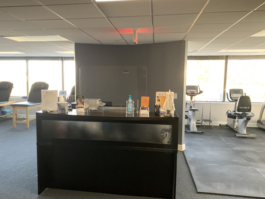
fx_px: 230
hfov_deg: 59.8
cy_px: 108
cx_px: 117
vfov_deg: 46.8
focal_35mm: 30
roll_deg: +0.1
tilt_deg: -5.6
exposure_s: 1/40
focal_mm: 4.25
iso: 320
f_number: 1.8
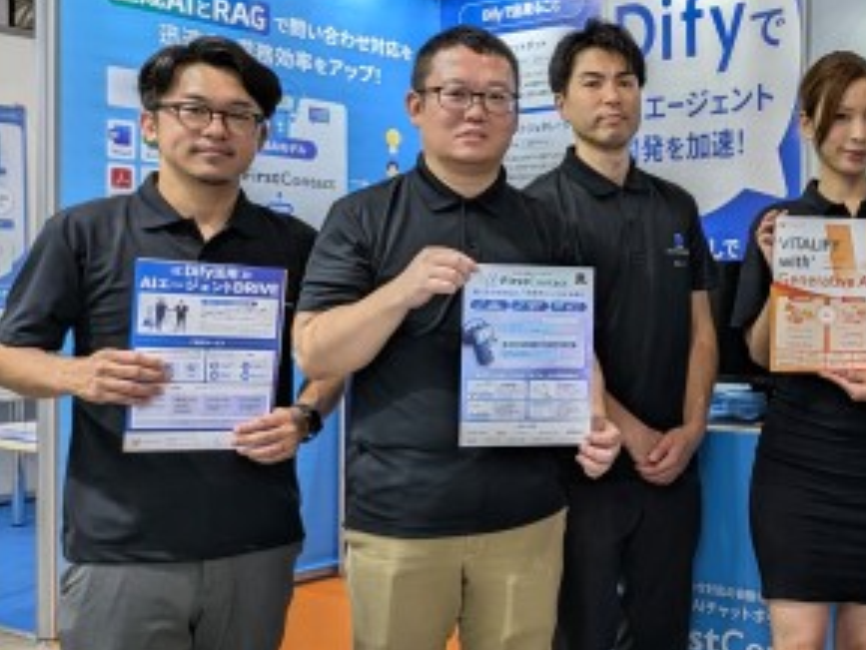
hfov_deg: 38.2
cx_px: 794
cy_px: 292
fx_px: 1151
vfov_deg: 31.5
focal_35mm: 46
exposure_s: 1/50
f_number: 1.89
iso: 41
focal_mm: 5.43
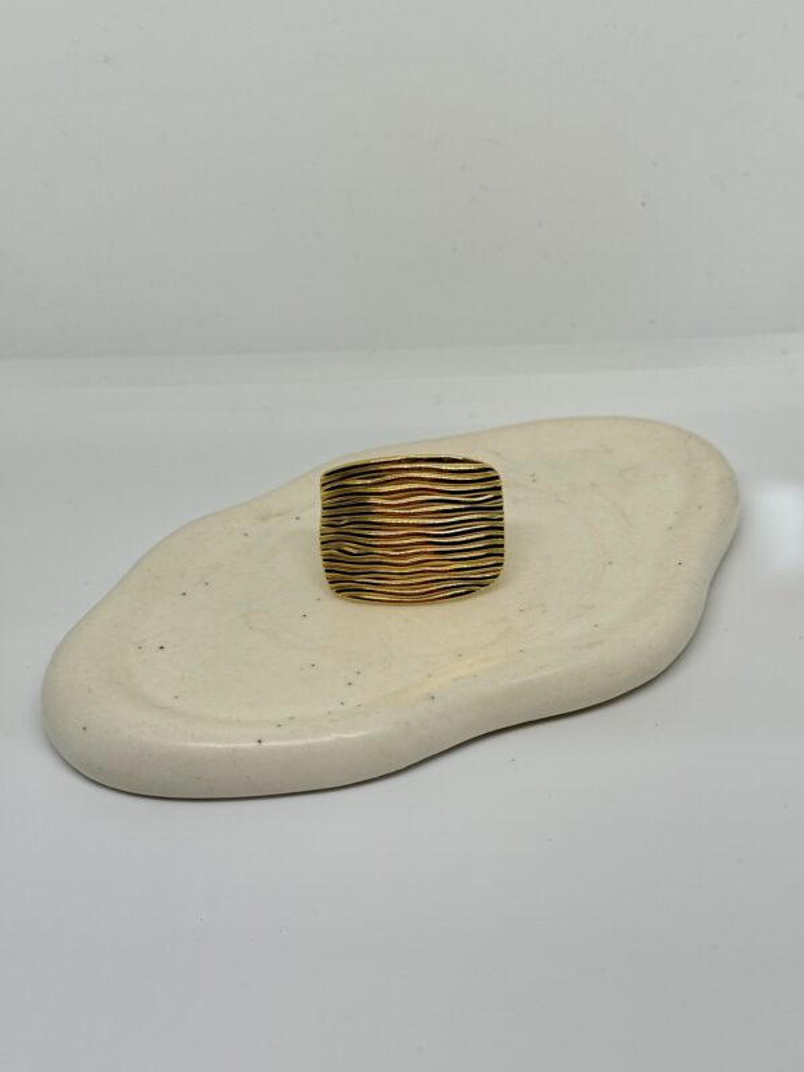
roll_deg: +2.9
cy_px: 536
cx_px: 402
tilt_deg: -29.1
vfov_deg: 39.7
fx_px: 1486
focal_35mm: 48
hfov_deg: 30.3
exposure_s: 1/360
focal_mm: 6.76
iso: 64
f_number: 1.78
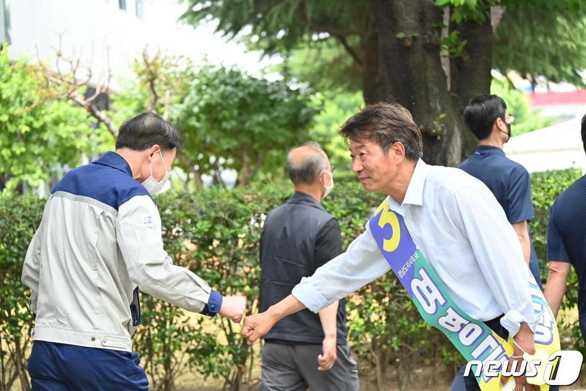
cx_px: 293
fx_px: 2221
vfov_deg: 10.0
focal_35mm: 136
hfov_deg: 15.0
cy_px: 196
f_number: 5.6
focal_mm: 91
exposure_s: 1/1600
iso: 2500
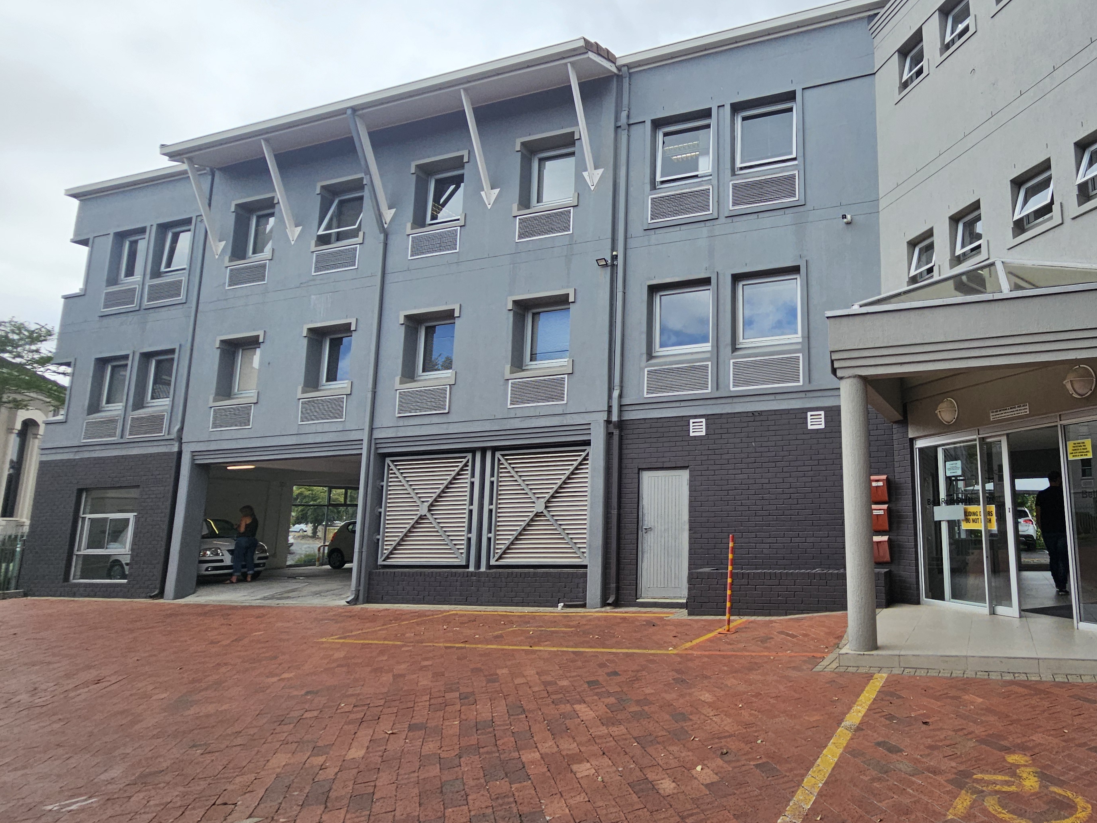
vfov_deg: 68.7
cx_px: 800
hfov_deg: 79.3
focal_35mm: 19
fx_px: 602
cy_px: 406
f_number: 2.2
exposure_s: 1/1163
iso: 50
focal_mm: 2.2
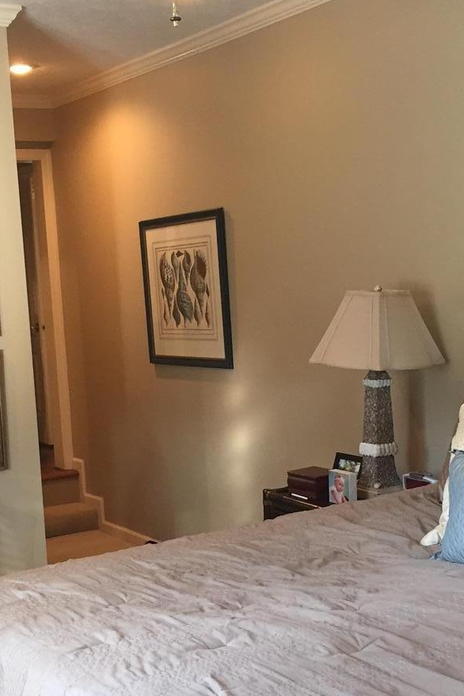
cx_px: 234
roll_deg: +2.0
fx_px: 1083
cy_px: 454
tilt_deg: -9.6
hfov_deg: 24.2
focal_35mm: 56
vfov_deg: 35.3
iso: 100
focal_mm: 4.15
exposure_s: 1/30
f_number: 2.2
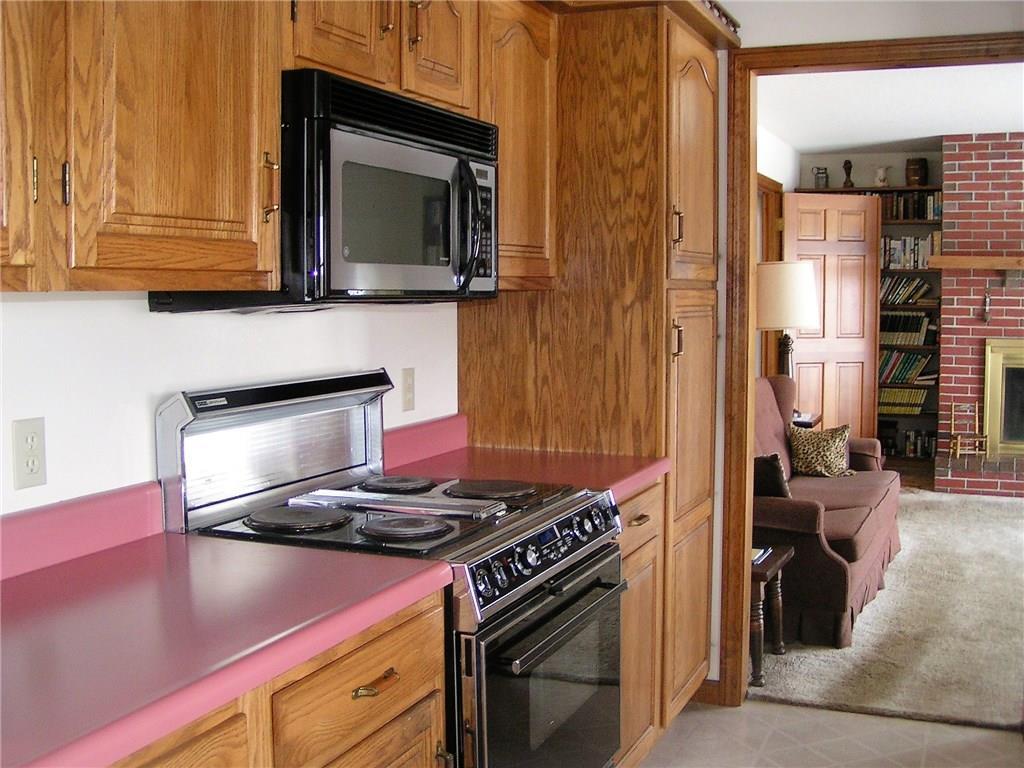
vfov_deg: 37.7
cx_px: 512
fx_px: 1124
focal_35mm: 38
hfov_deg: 49.0
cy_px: 384
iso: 125
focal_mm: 5.8
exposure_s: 1/40
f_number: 2.8
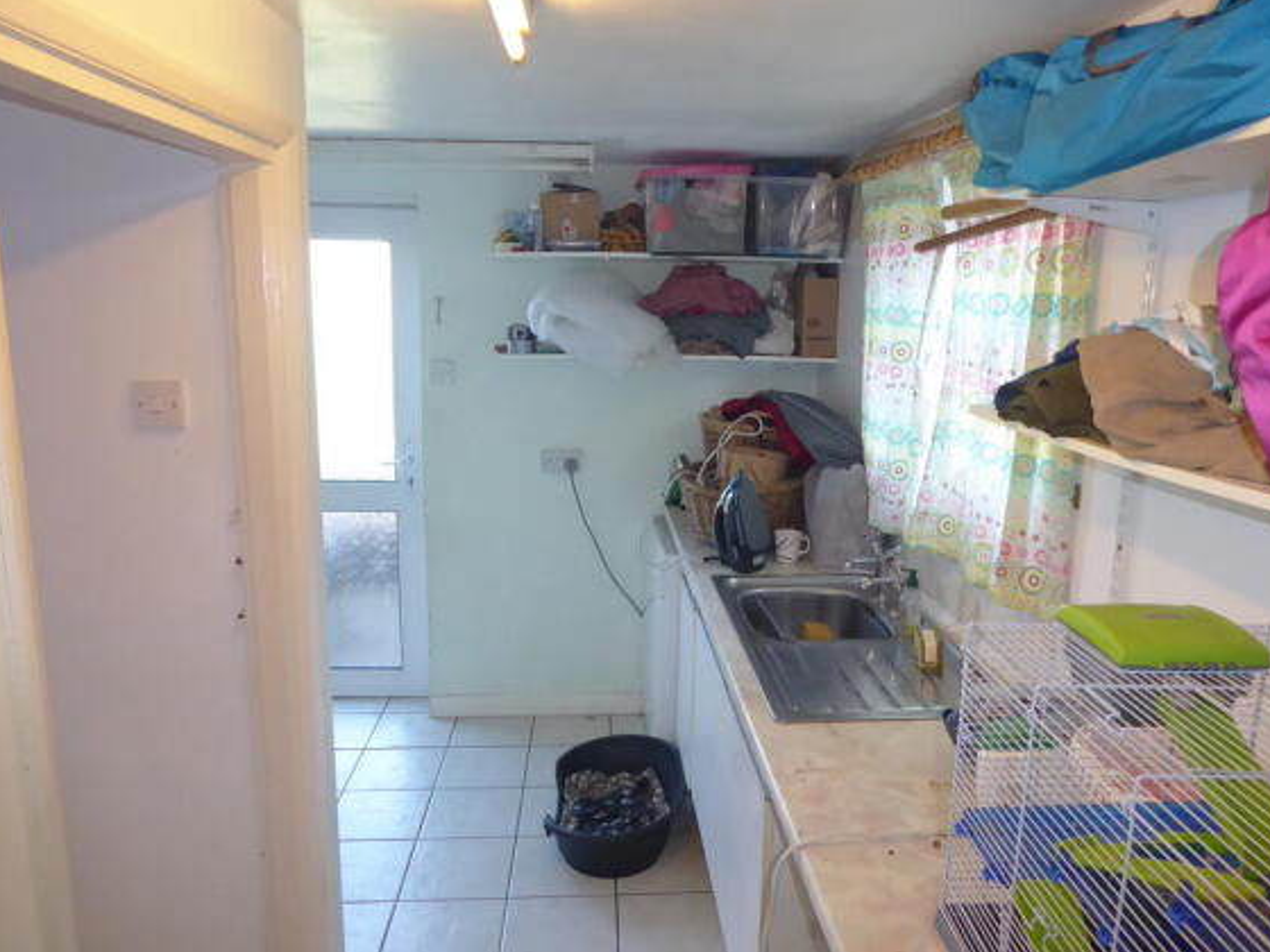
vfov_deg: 54.9
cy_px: 486
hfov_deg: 69.4
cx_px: 654
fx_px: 917
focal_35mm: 25
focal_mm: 4.3
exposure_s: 1/60
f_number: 3.3
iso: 320
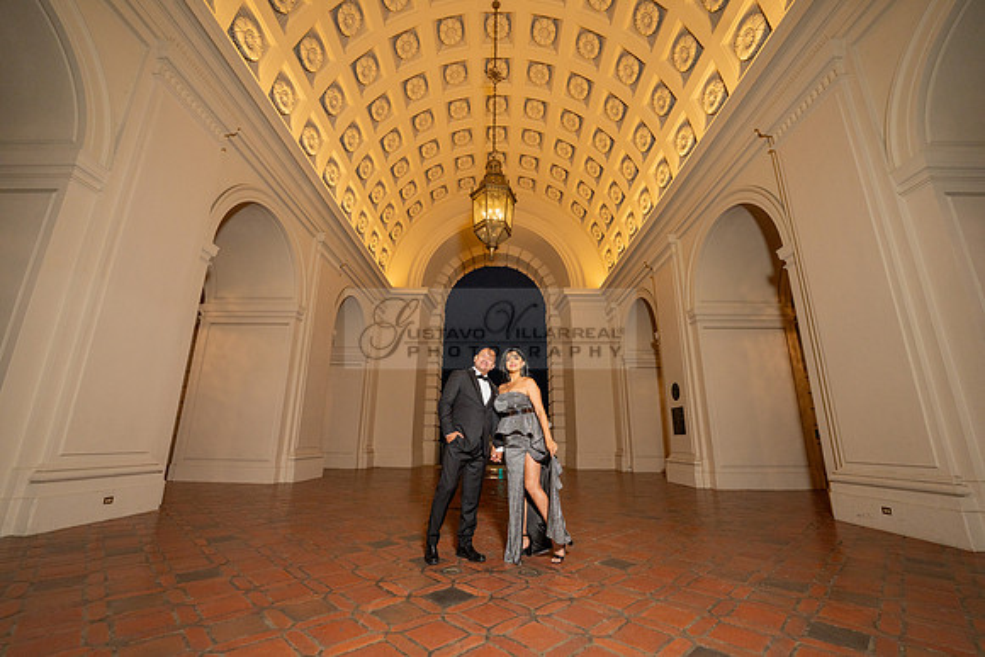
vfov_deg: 78.9
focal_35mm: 15
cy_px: 328
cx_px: 492
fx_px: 400
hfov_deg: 101.9
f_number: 2.8
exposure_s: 1/160
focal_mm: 14.6
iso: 800
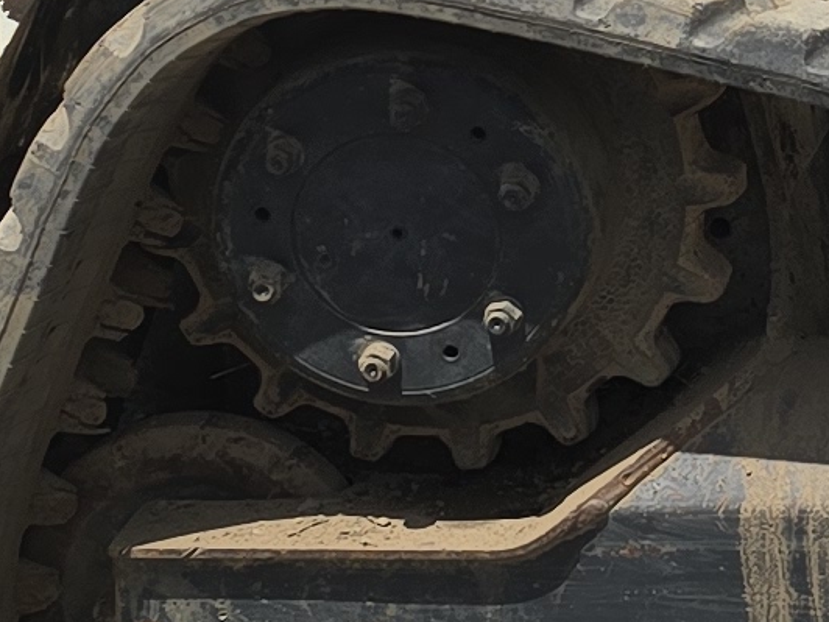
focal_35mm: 173
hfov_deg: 10.7
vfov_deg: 8.4
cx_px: 1490
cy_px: -345
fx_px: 4143
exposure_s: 1/1258
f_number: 1.7
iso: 12
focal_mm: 6.3
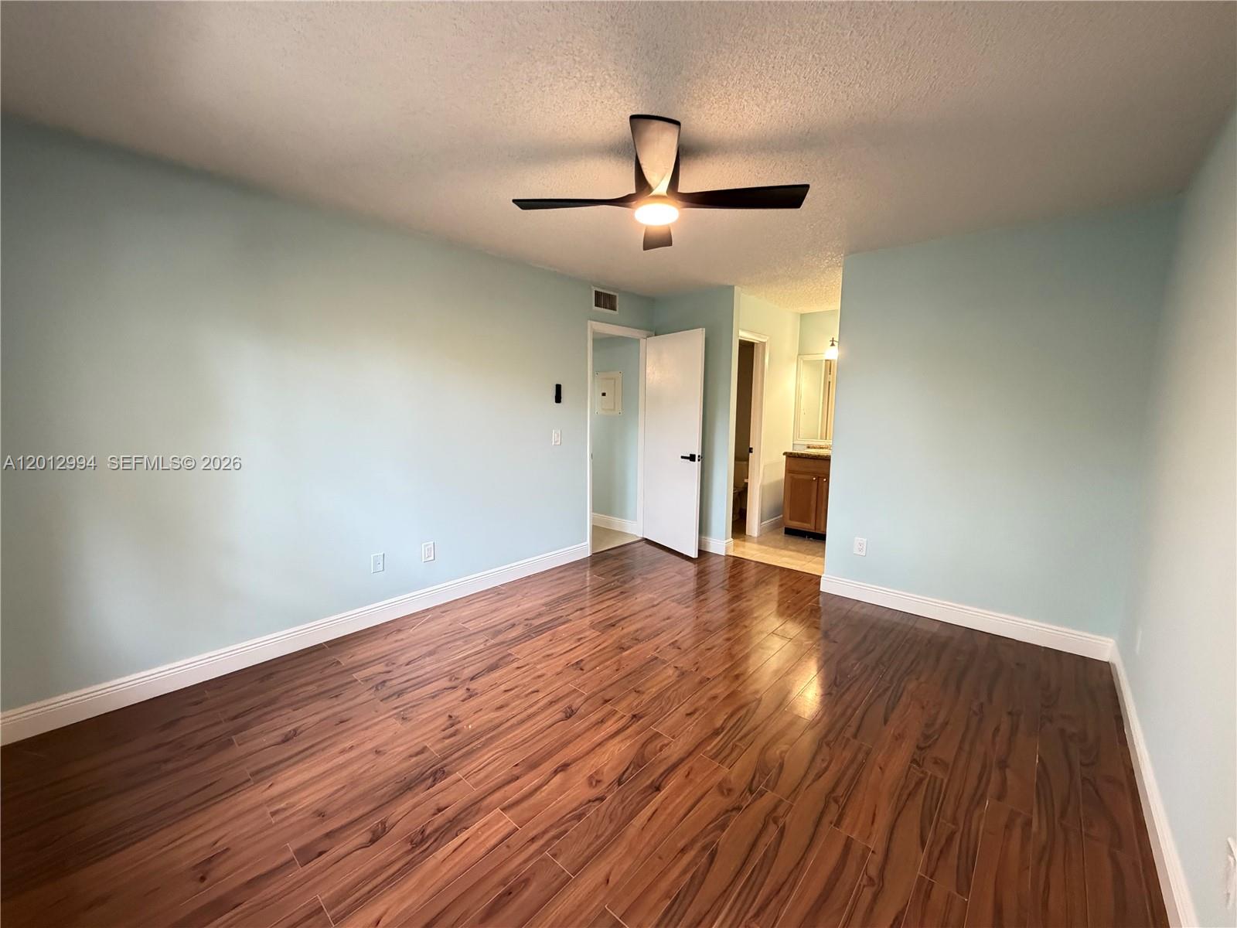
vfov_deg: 85.7
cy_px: 464
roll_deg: -0.3
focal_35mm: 14
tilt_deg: -7.0
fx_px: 500
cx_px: 618
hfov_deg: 102.1
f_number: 2.2
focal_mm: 2.22
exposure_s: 1/60
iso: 640
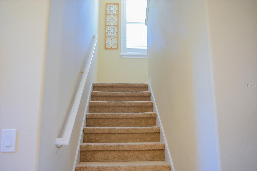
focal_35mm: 31
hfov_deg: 60.3
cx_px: 128
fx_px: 221
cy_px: 86
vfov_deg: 42.2
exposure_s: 1/80
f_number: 2.8
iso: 1250
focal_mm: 31
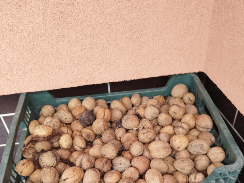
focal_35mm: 33
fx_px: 233
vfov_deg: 40.8
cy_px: 151
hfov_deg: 55.3
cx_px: 126
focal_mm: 5.89
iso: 190
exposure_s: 1/50
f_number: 1.89
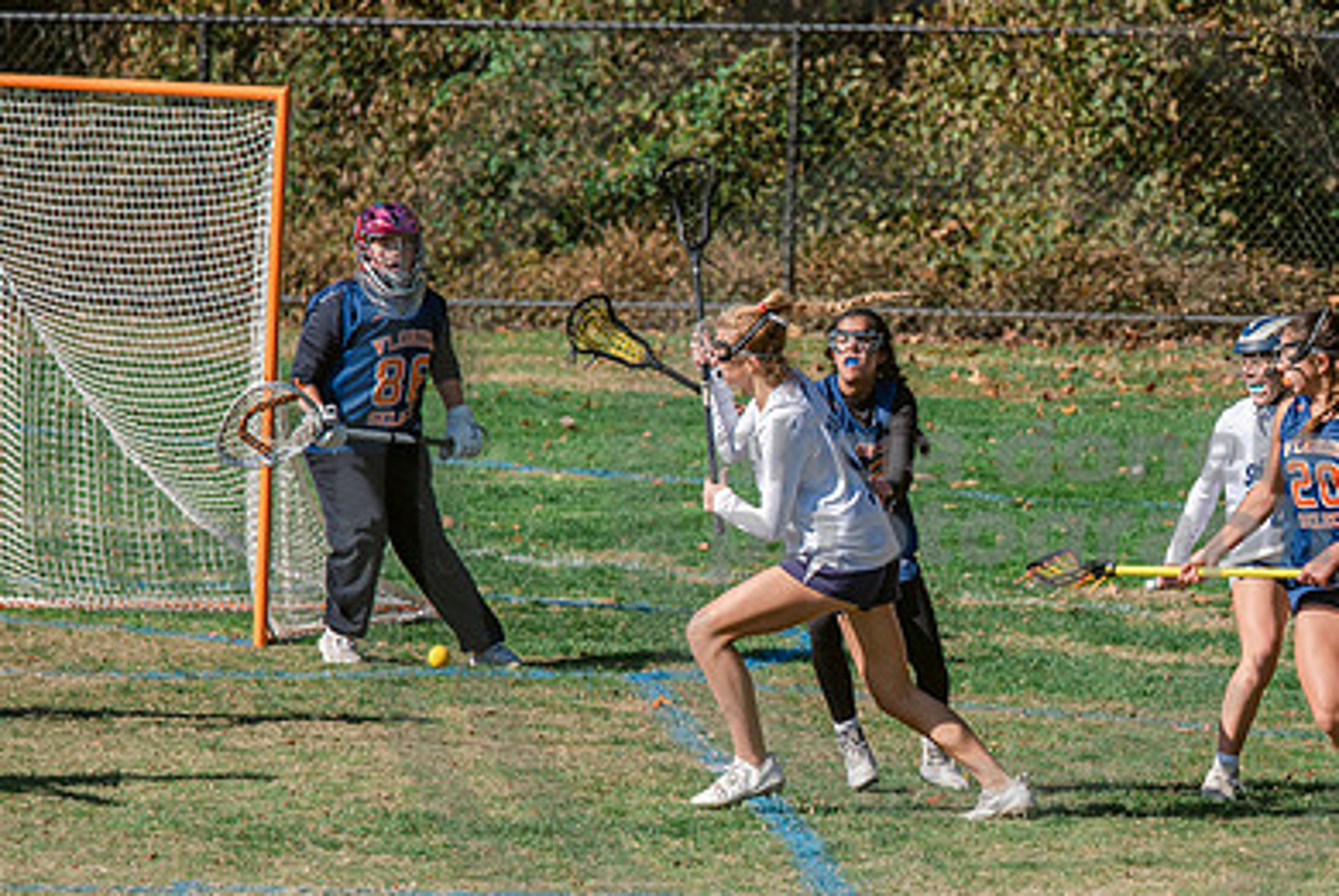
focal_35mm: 372
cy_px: 657
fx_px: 13852
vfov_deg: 3.7
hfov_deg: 5.5
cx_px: 1199
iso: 250
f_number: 5
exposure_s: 1/1600
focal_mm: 200
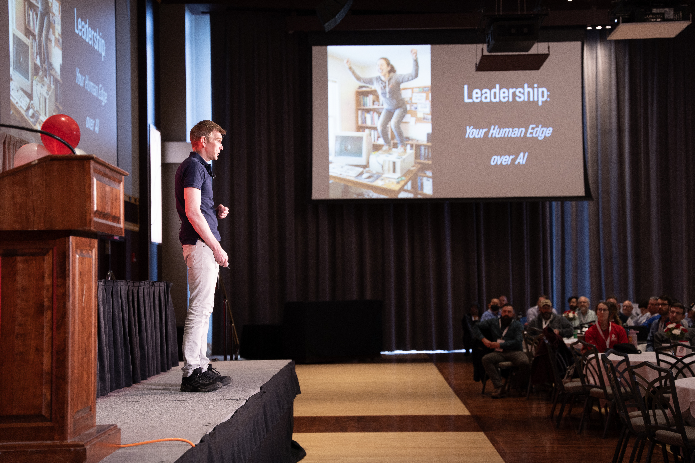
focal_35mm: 57
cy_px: 232
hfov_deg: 35.2
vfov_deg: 23.9
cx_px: 348
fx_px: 1095
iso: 1000
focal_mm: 56.7
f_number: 3.2
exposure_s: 1/100
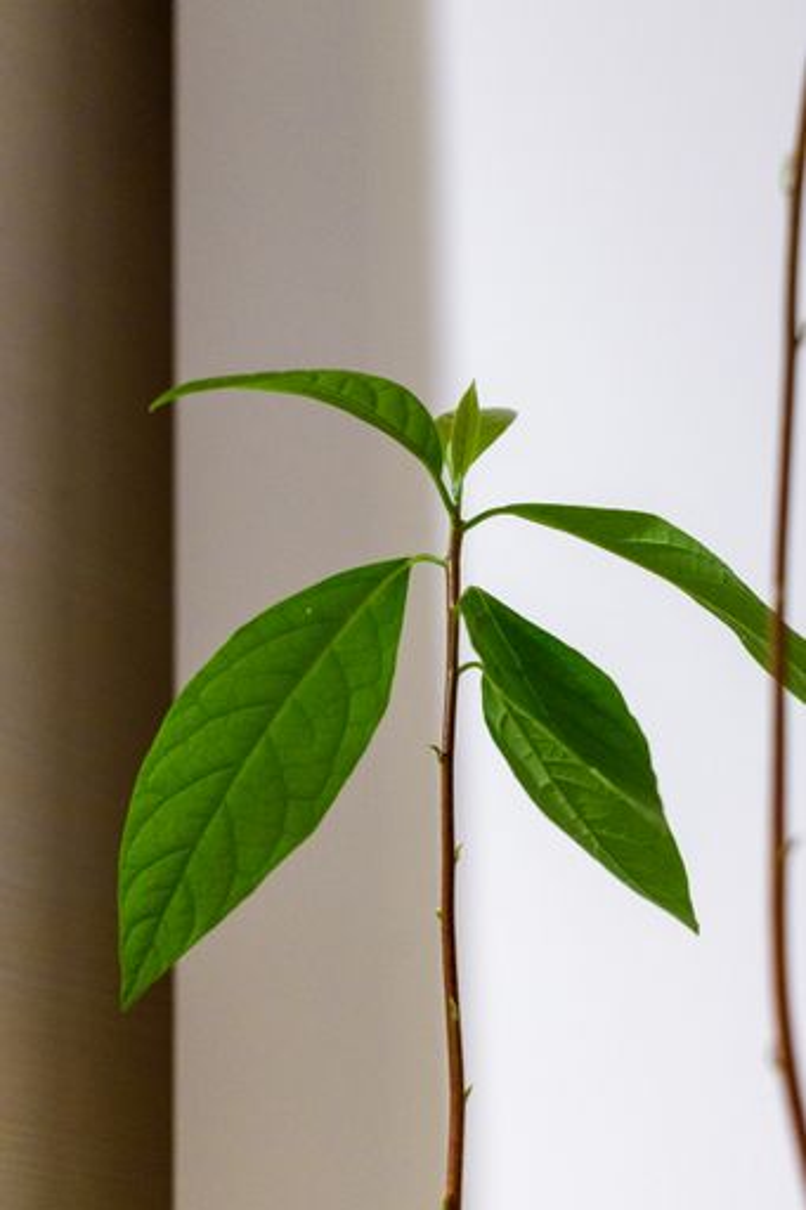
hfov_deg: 18.9
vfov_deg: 28.1
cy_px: 605
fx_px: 2419
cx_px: 403
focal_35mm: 72
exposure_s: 1/60
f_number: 5.3
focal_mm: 48
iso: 1800
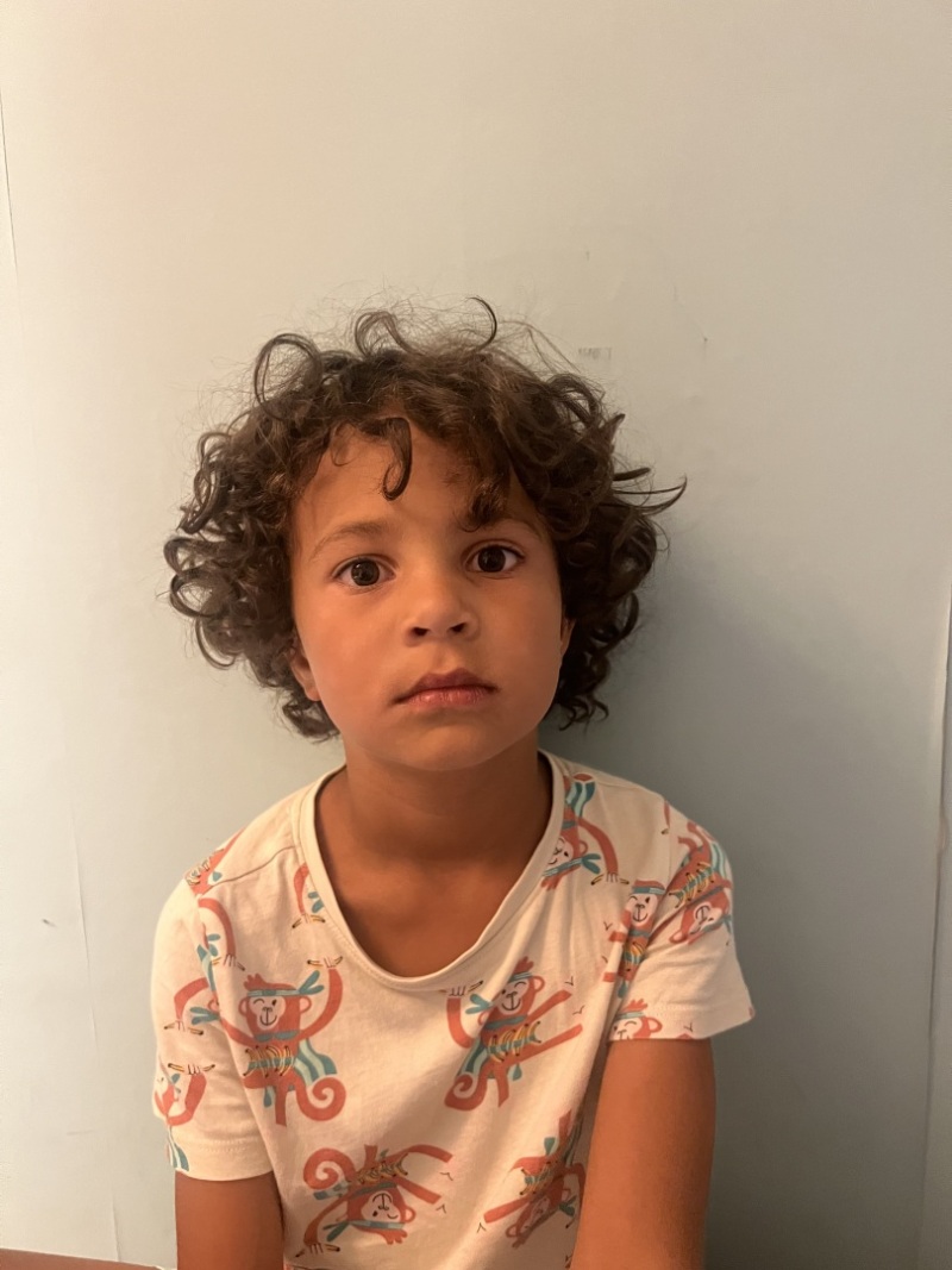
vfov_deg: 67.3
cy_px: 635
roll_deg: +2.3
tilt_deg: -9.1
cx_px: 476
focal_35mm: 26
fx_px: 954
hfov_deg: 53.1
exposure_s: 1/25
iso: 1000
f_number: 1.5
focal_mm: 5.7
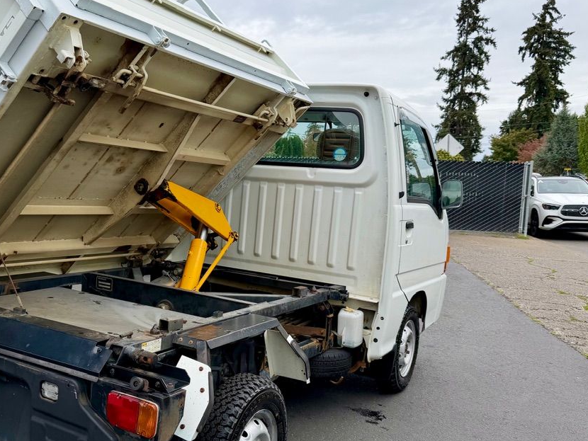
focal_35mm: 37
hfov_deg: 49.3
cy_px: 229
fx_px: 629
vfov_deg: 38.7
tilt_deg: -5.0
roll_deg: -2.7
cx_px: 200
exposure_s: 1/1901
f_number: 1.78
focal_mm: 6.76
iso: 80
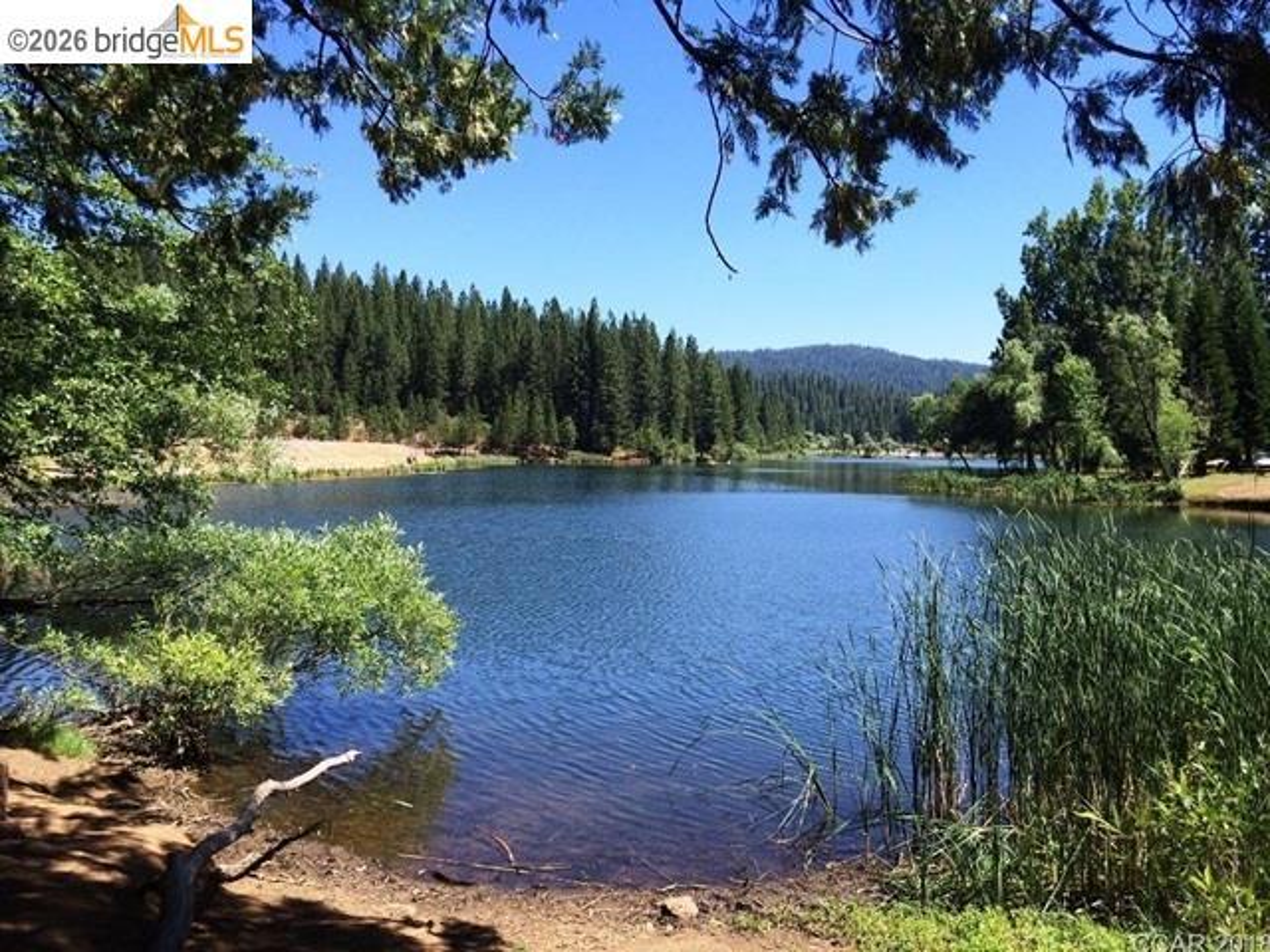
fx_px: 1101
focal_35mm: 30
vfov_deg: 46.8
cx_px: 635
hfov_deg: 60.0
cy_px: 476
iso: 32
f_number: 2.2
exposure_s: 1/1466
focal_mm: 4.12
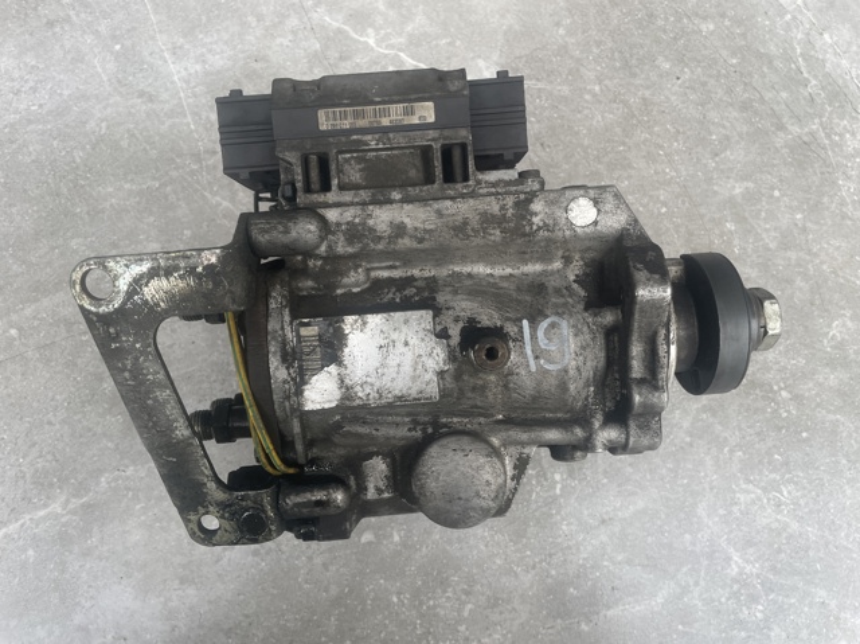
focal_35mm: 26
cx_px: 430
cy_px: 322
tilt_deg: -77.3
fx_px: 645
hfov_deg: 67.3
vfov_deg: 53.0
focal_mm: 4.2
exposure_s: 1/392
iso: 32
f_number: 1.6
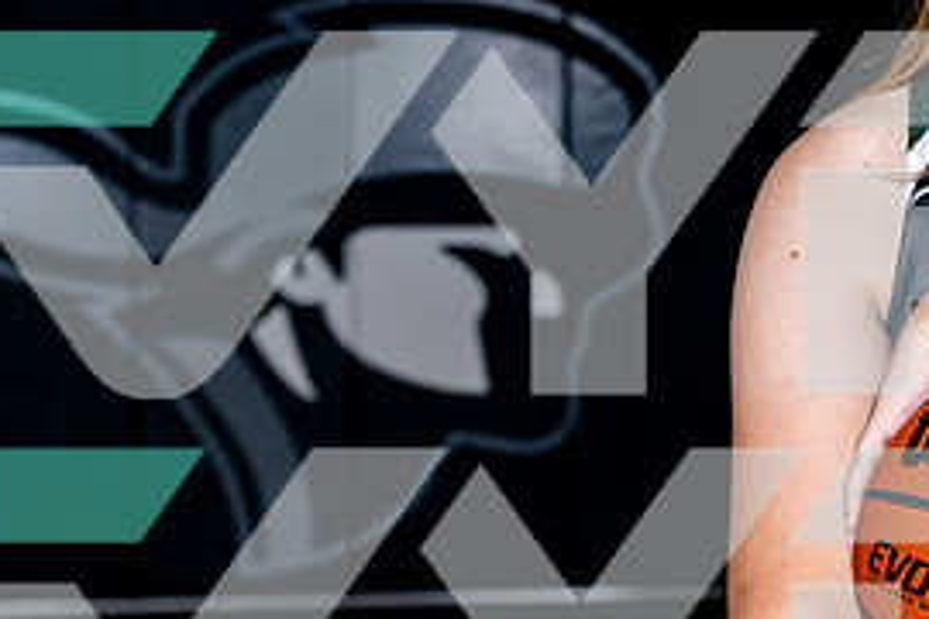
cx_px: 733
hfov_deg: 13.8
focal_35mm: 148
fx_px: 3819
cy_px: 215
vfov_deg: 9.3
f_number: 5.6
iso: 250
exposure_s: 1/125
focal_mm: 69
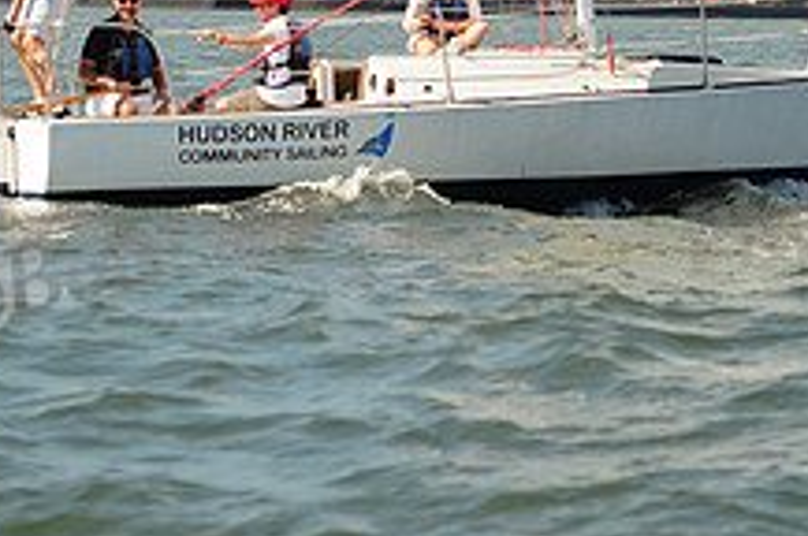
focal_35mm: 254
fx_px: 5692
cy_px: 41
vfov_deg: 5.4
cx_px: 488
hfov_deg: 8.1
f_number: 3.2
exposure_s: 1/1250
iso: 320
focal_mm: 95
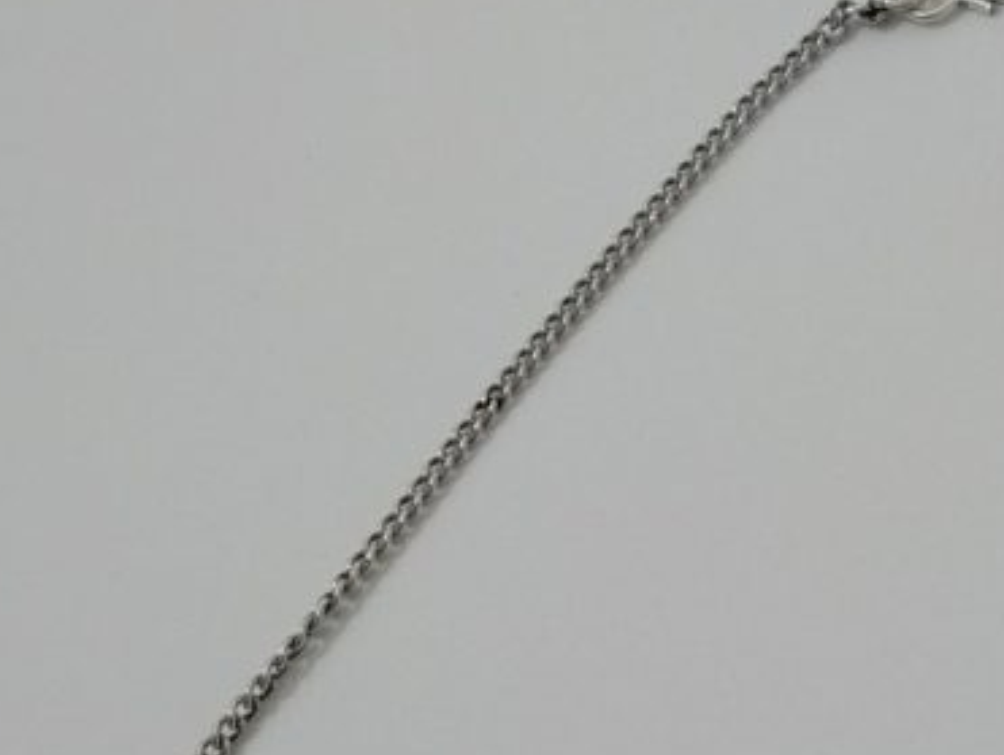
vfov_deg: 29.5
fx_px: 1423
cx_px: 817
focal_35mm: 49
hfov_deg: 37.4
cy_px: 502
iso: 100
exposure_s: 1/60
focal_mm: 3.82
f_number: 2.2
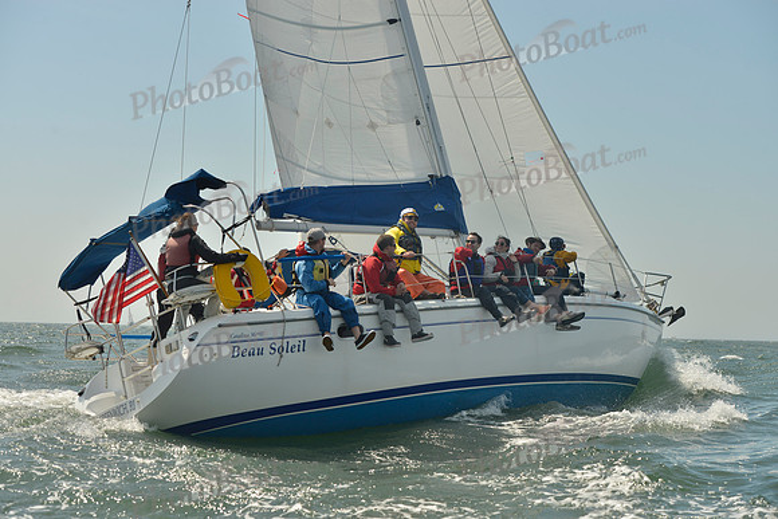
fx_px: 1513
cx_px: 389
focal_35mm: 70
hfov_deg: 28.8
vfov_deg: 19.5
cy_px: 260
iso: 200
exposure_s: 1/1250
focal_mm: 70
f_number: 7.1
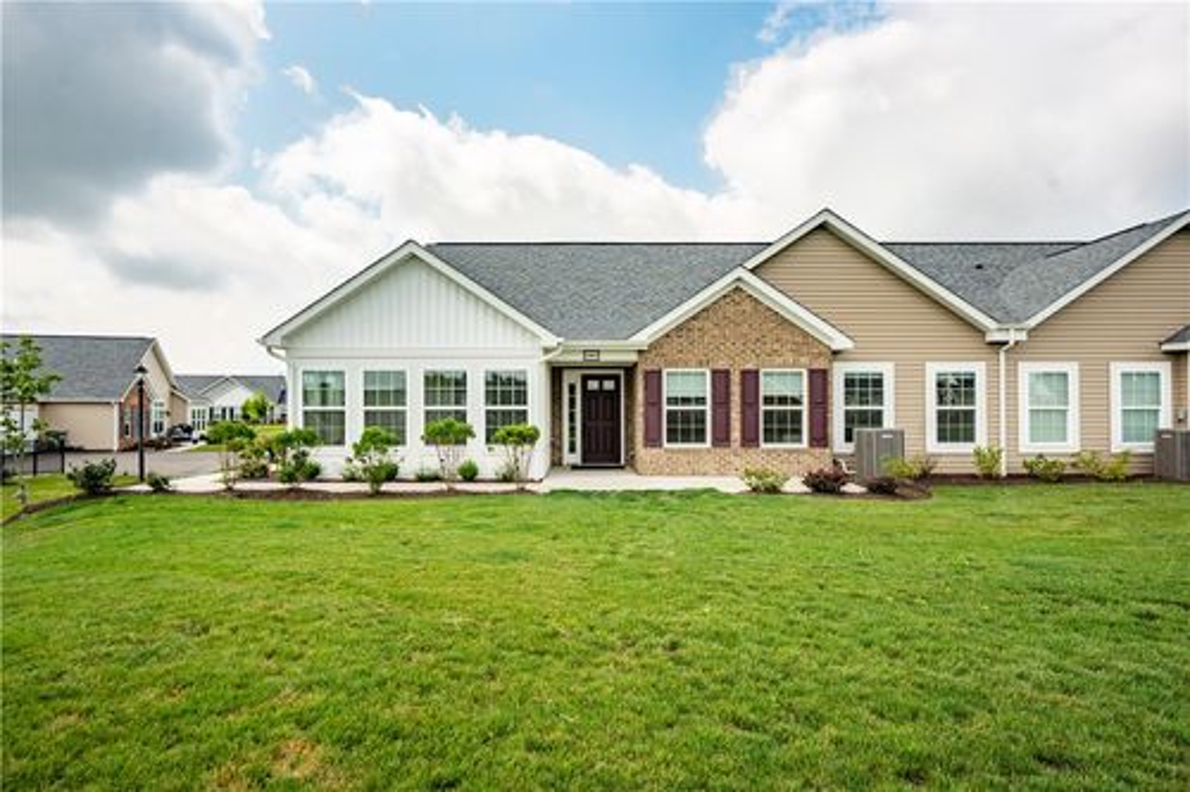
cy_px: 396
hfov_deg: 83.4
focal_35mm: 20
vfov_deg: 61.4
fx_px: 667
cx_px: 595
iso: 500
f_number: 7.1
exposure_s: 1/8000
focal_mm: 20.2
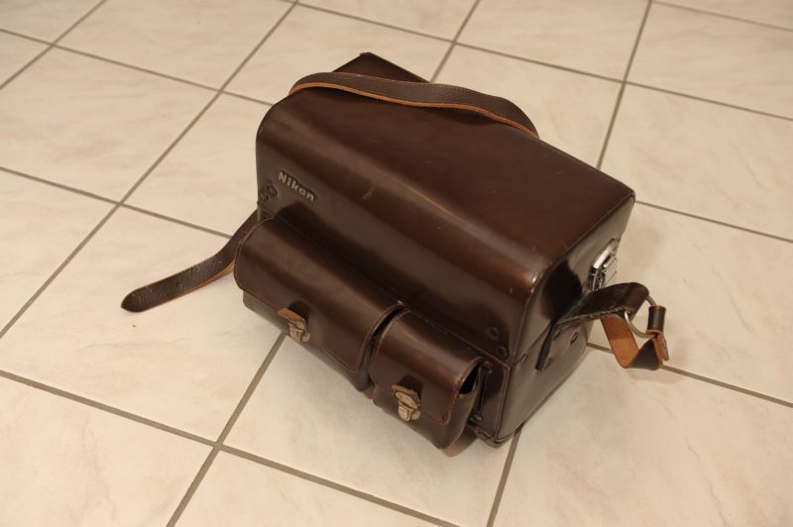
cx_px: 396
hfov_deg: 46.4
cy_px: 264
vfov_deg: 31.8
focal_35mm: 42
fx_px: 924
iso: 400
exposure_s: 1/60
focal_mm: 42
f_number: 5
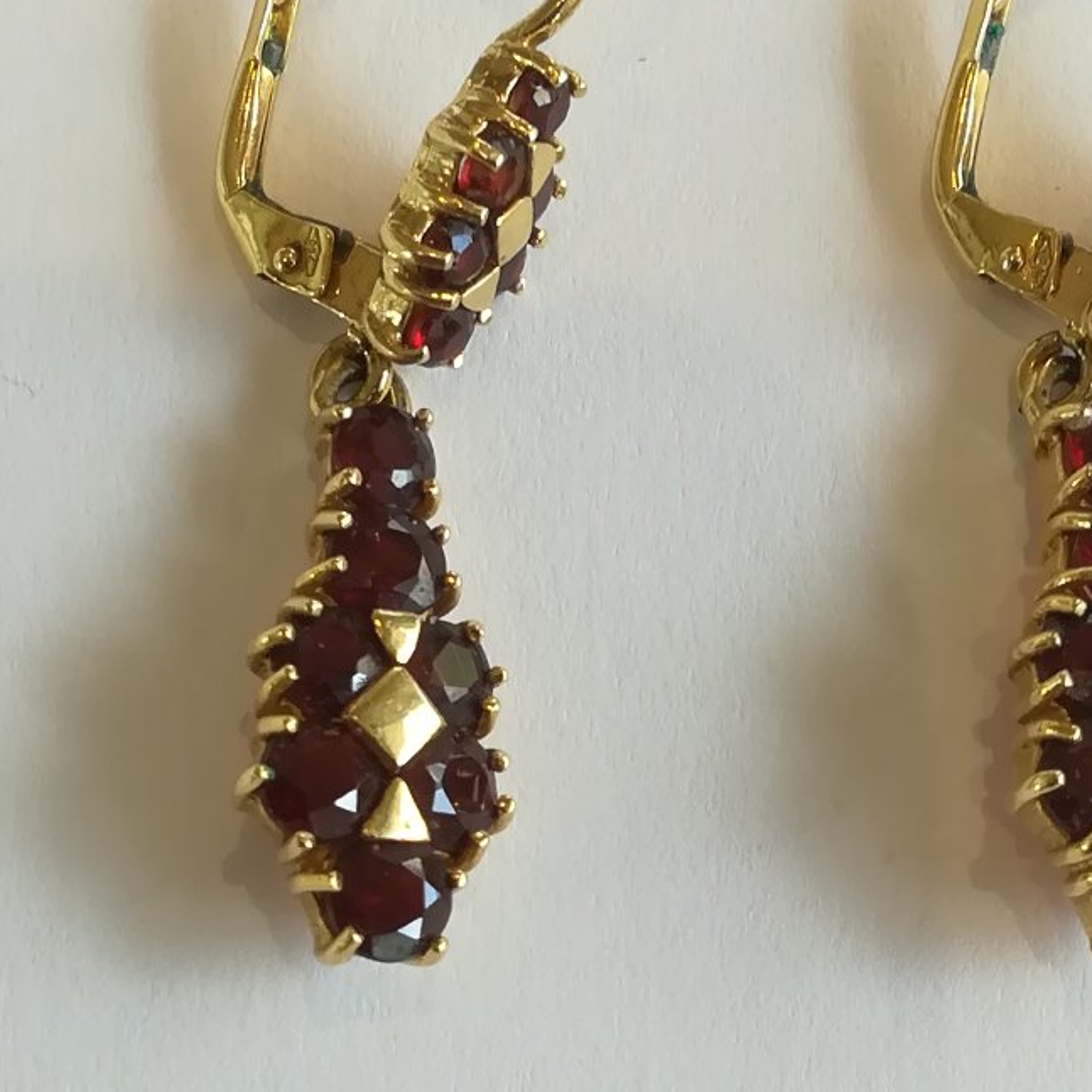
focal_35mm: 82
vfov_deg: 21.1
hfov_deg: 21.1
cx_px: 738
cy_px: 624
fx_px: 2927
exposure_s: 1/50
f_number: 2.2
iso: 80
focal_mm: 3.83
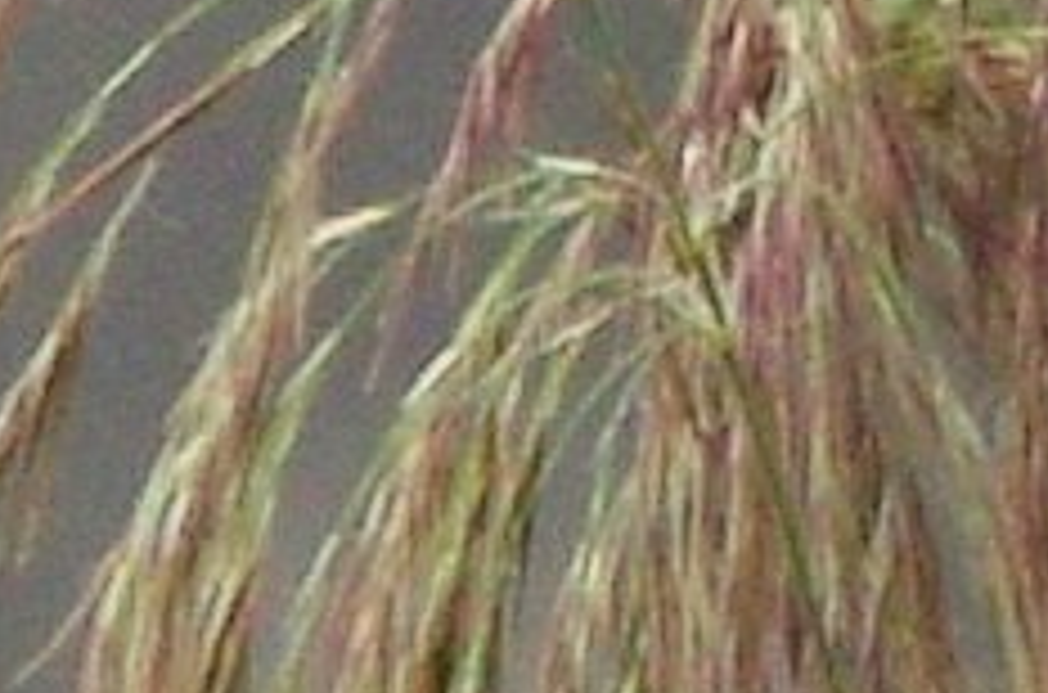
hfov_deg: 0.5
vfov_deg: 0.4
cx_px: 1835
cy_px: -1080
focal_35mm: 3885
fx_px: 112790
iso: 400
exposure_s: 1/800
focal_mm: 500
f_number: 6.3
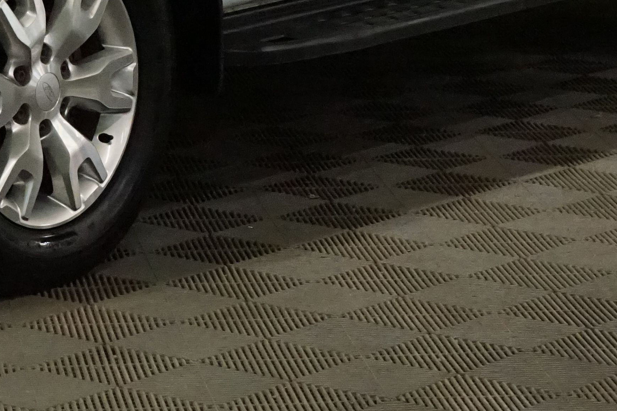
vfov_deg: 6.9
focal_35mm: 196
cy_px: -216
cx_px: 77
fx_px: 3359
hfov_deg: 10.4
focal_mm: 57
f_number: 5
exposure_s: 1/800
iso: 8000
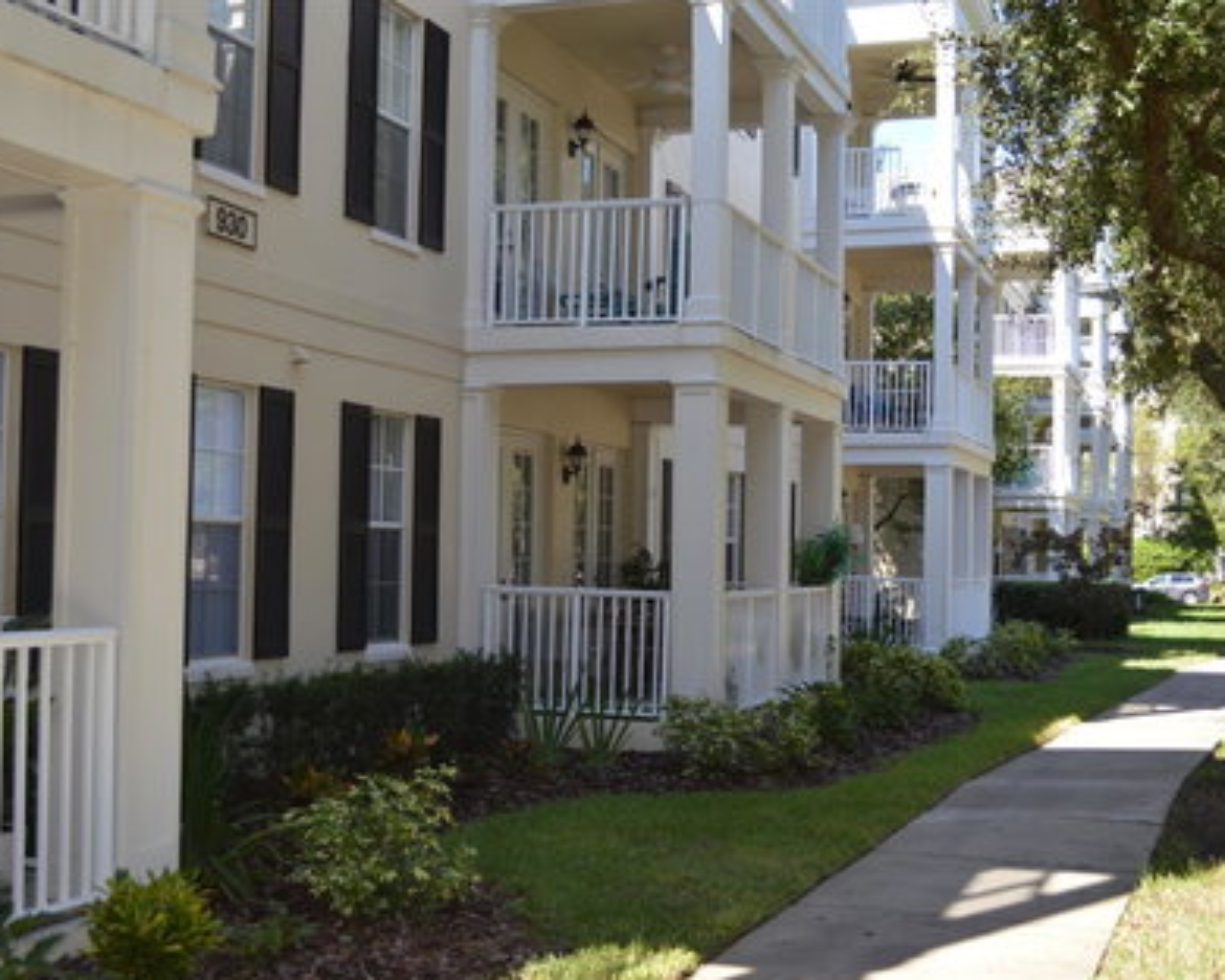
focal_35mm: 45
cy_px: 495
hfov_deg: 41.1
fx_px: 1631
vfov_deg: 33.4
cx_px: 656
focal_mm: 26
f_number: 4.2
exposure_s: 1/160
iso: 100
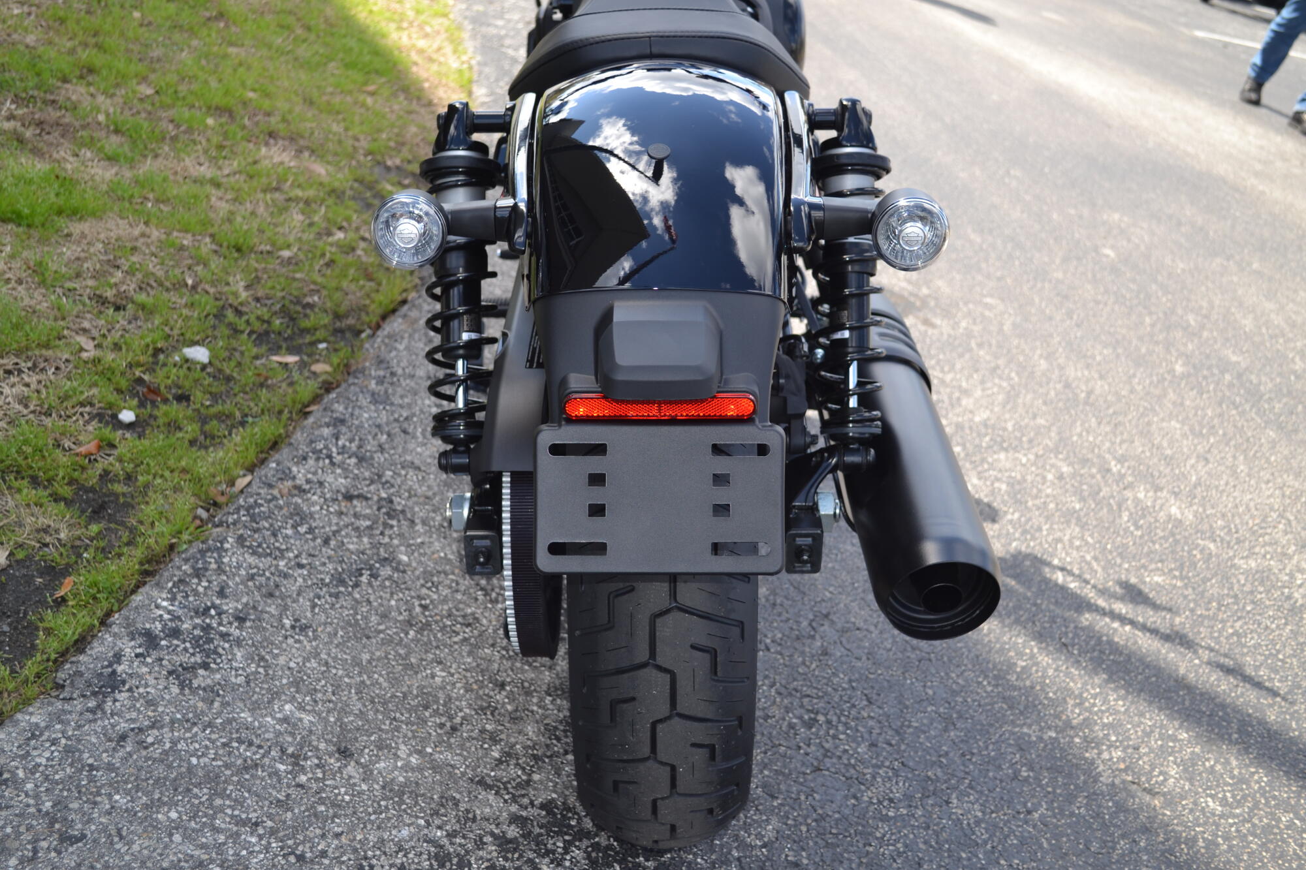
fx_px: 1415
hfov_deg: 49.6
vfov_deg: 34.2
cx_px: 653
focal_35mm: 39
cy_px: 435
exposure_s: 1/200
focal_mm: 26
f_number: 4.5
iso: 100
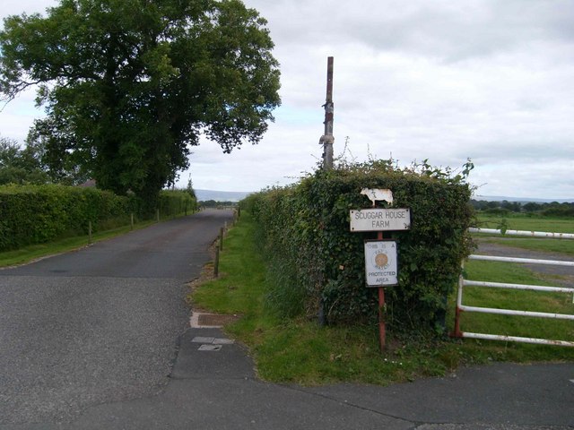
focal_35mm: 35
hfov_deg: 52.6
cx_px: 287
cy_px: 215
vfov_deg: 40.7
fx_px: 580
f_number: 7.1
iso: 80
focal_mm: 5.8
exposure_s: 1/125
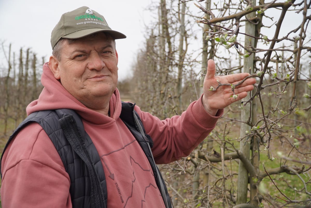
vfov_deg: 27.3
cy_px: 104
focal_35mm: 50
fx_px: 428
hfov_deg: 40.0
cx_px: 156
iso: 100
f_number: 4.5
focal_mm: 33
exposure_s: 1/320
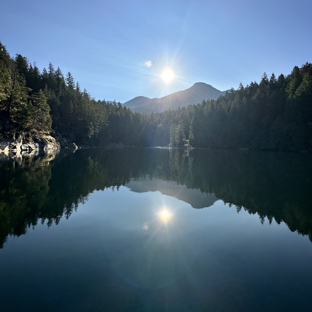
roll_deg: -1.2
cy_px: 146
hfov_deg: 80.7
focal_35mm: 18
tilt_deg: +1.9
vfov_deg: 80.6
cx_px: 161
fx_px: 184
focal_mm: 2.22
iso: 50
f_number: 2.2
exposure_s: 1/3125
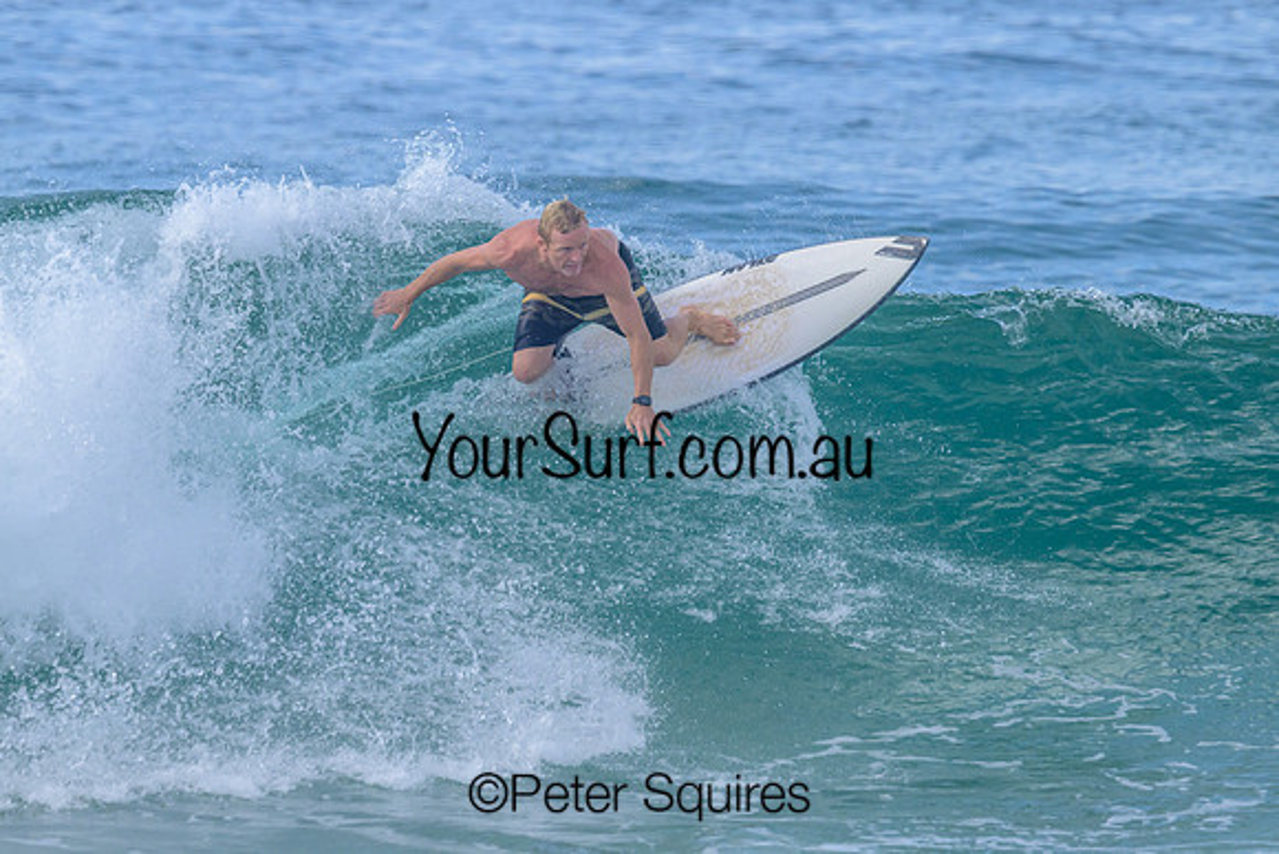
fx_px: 22425
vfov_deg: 2.2
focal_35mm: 631
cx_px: 532
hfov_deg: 3.3
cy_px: 355
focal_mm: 540
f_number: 11
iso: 1400
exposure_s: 1/2000
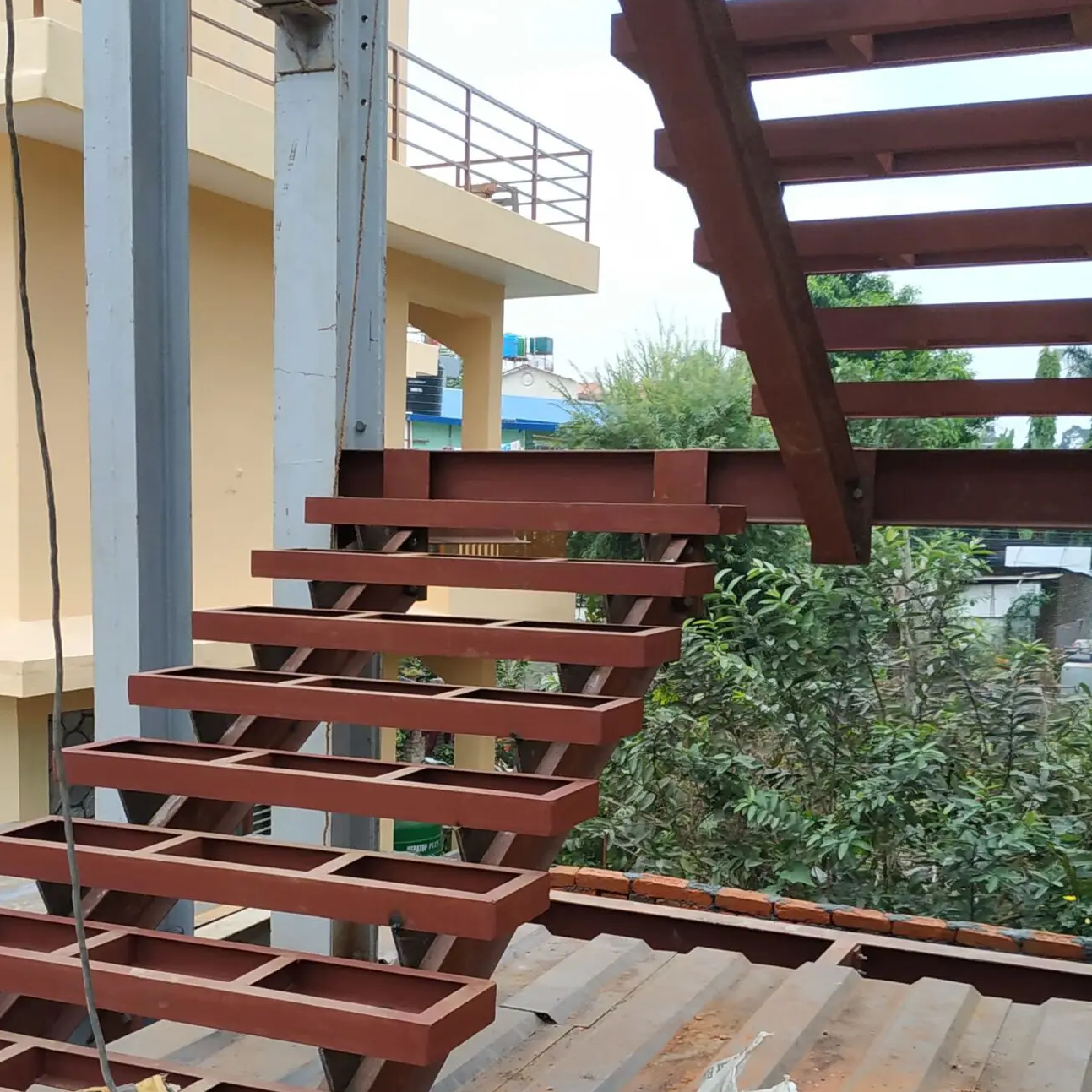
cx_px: 457
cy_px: 752
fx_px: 1499
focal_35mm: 42
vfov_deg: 39.4
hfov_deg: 39.9
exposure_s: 1/444
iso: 250
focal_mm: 3.94
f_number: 1.9
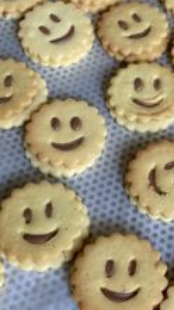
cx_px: 151
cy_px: 153
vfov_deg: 32.9
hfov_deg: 18.5
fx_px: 526
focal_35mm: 64
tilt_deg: -60.1
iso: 500
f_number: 1.8
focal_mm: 4.25
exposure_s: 1/59
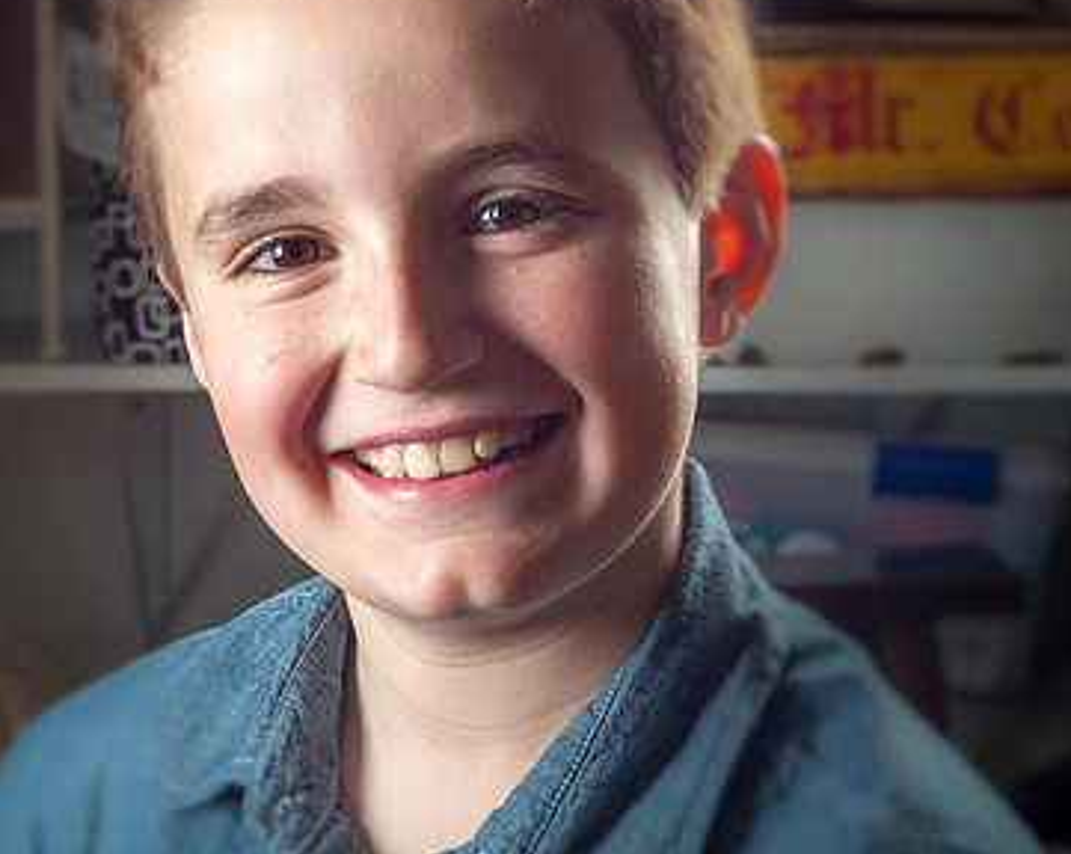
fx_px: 4496
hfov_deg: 13.6
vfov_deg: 10.9
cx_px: 400
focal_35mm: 142
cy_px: 380
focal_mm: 50
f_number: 11
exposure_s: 1/200
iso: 400
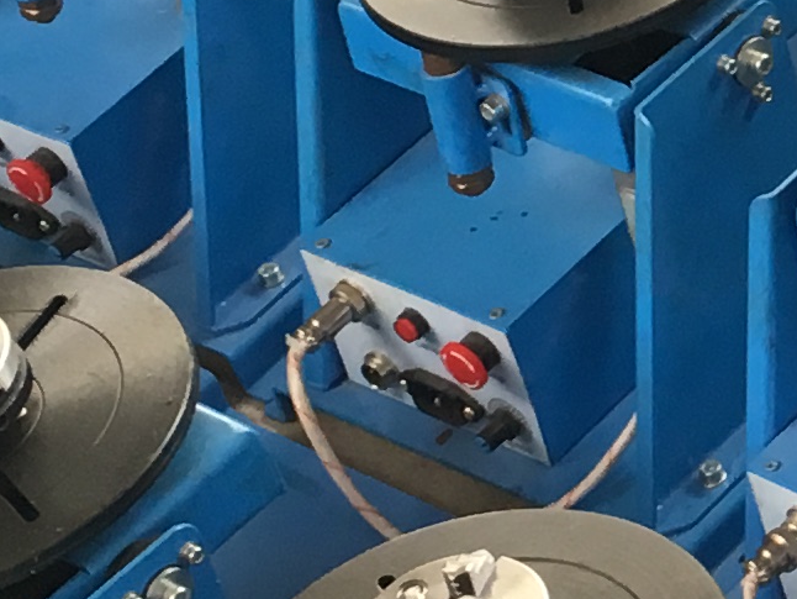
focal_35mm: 181
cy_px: 51
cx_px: 1400
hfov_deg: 10.3
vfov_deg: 8.2
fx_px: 4169
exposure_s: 1/33
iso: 32
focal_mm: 4.15
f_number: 2.2
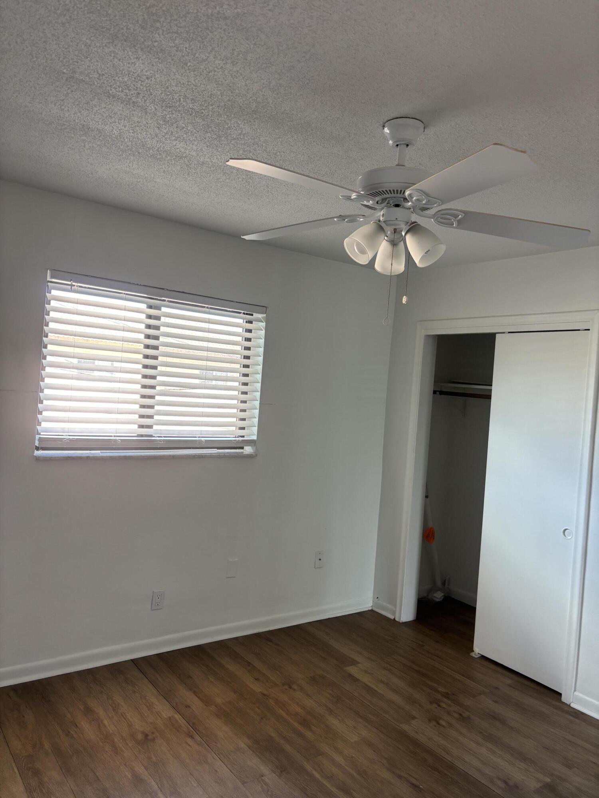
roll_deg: -5.6
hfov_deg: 53.1
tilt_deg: -0.9
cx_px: 300
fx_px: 600
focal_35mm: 26
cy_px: 399
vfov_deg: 67.3
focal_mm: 5.96
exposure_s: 1/60
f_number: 1.6
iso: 80
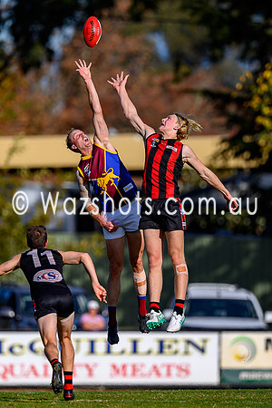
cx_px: 114
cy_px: 221
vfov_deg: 2.4
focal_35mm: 874
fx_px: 9903
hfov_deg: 1.6
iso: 125
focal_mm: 500
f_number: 4
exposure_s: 1/2500
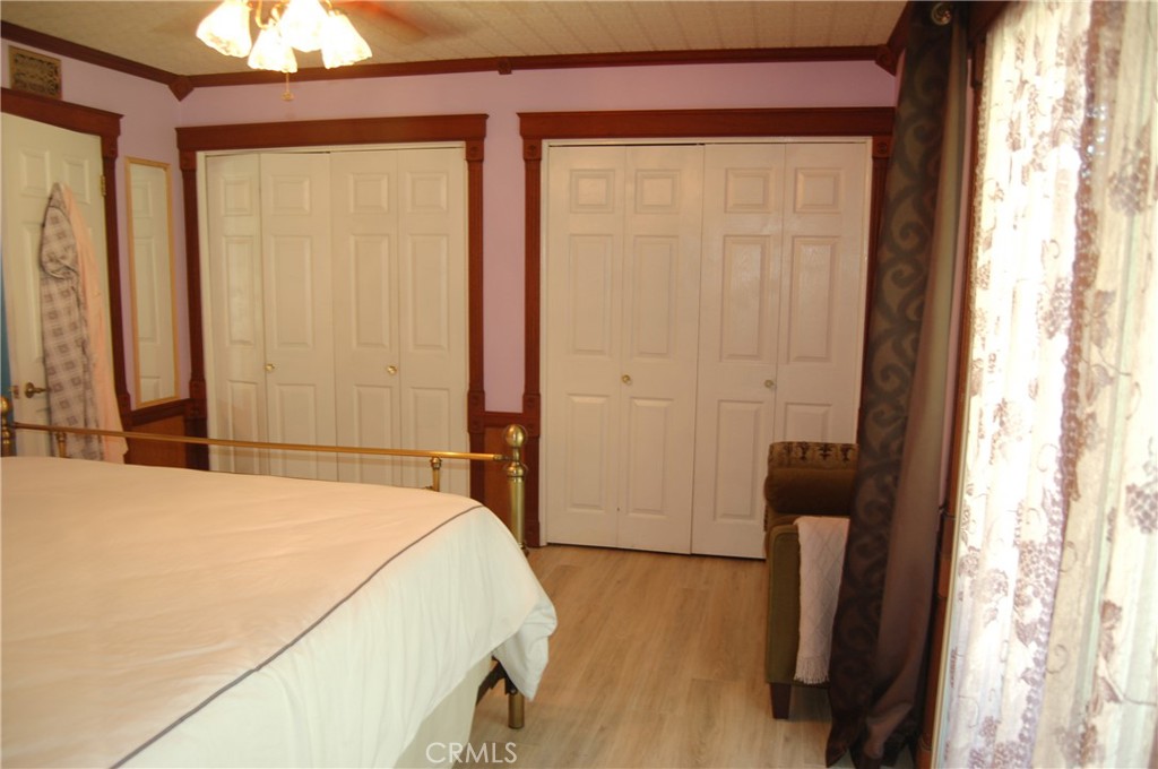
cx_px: 579
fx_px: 867
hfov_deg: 67.4
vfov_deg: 47.8
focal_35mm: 27
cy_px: 384
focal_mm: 18
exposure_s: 1/15
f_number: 3.5
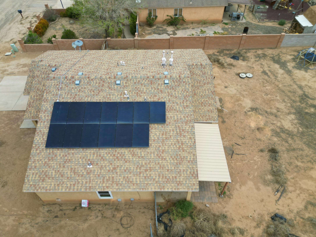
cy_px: 119
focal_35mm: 25
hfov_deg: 69.4
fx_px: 228
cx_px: 154
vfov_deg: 54.9
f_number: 1.7
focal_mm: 6.72
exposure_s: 1/1250
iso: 110
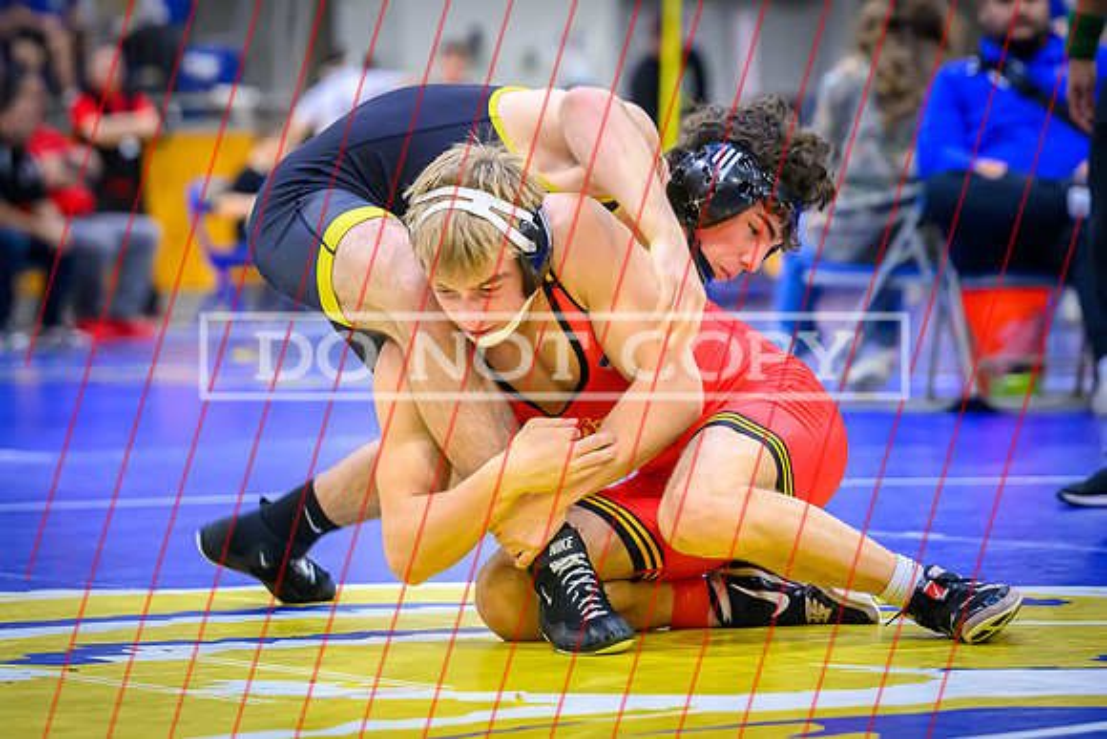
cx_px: 538
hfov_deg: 12.0
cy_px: 181
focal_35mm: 172
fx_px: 5280
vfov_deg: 8.0
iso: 5000
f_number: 2.8
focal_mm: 110
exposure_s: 1/640
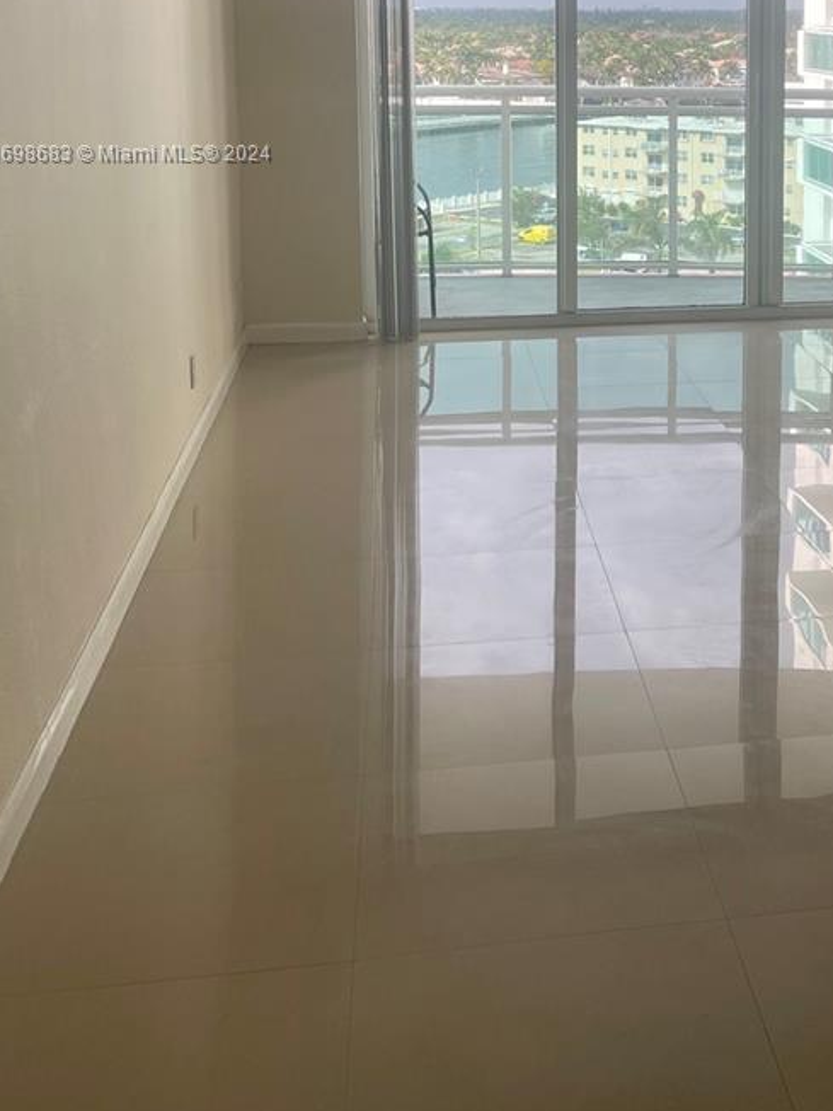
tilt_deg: -6.3
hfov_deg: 30.3
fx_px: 1476
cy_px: 155
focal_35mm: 46
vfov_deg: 38.9
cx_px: 726
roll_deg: -0.3
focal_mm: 5.1
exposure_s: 1/464
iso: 32
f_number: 1.6
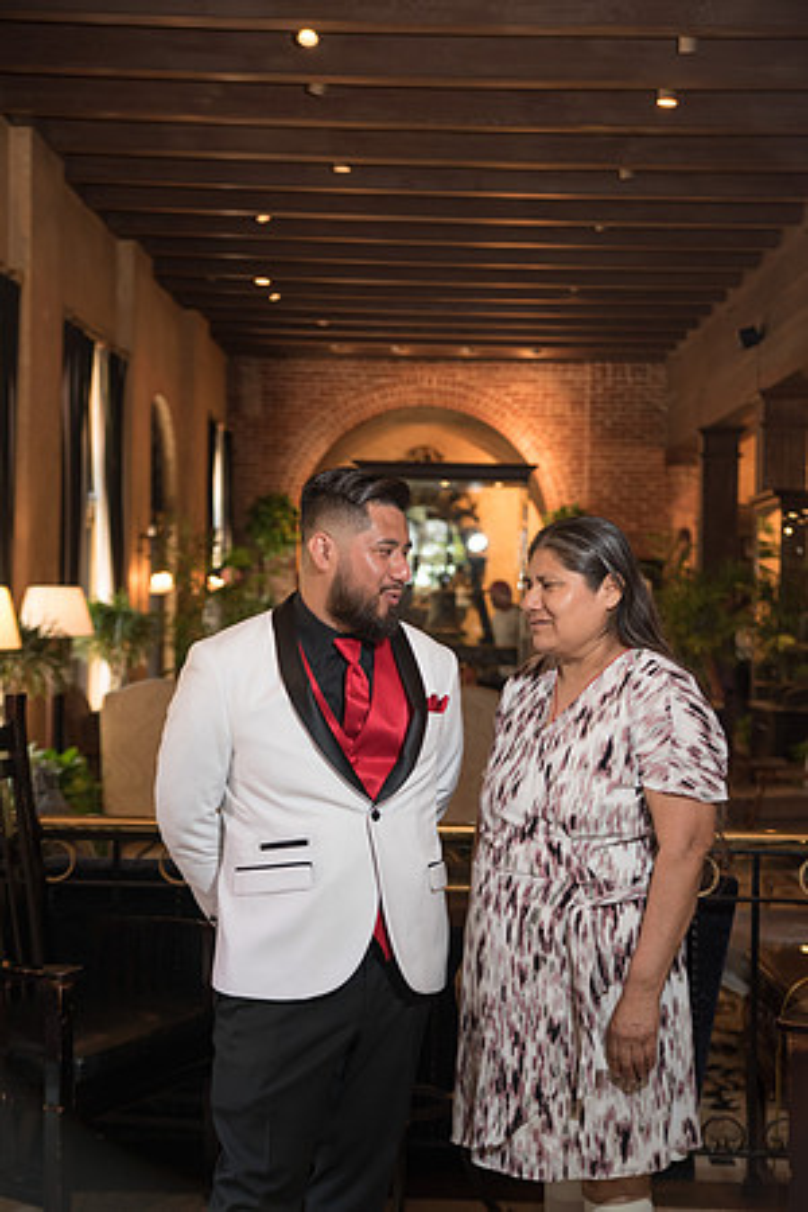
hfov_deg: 24.6
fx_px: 1852
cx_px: 404
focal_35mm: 55
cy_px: 606
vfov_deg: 36.2
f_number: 3.5
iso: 1250
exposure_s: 1/160
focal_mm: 55
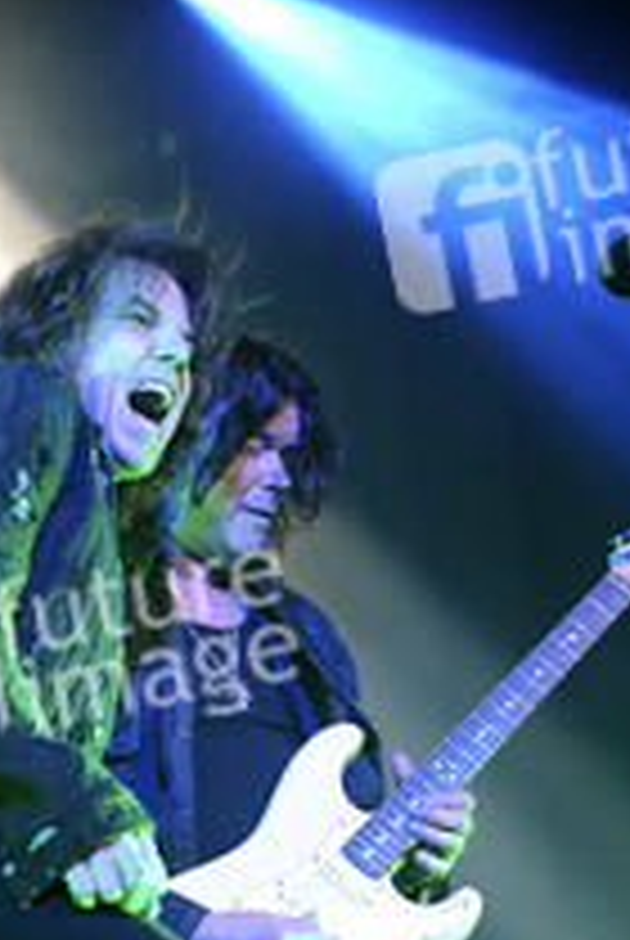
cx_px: 200
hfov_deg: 12.4
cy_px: 882
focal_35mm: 111
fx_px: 2904
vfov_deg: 18.0
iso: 1600
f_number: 2.8
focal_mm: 58
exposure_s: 1/160
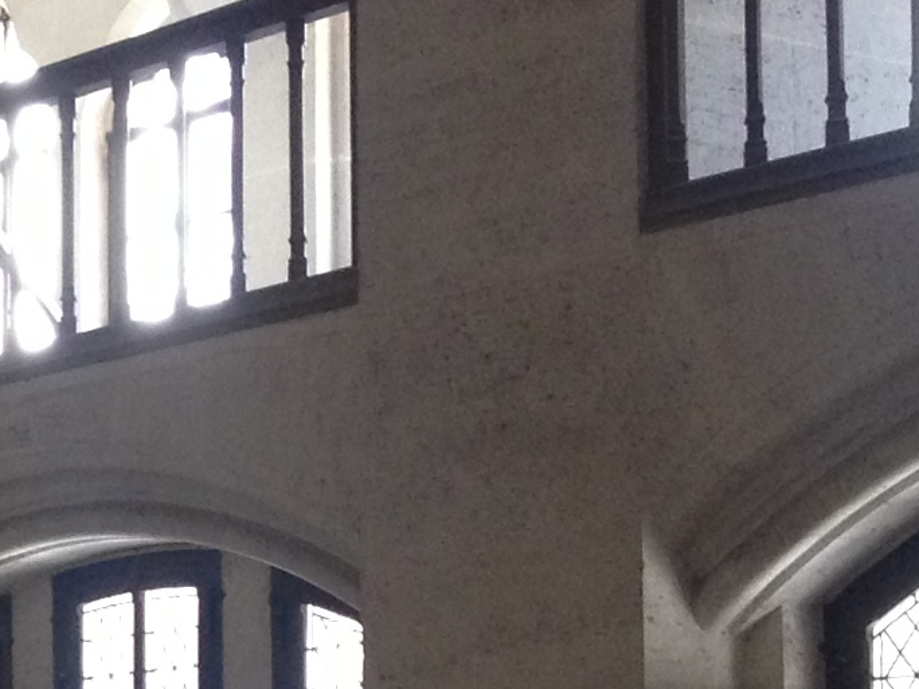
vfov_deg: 8.8
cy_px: 791
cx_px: -516
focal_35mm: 167
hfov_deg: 11.3
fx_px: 4434
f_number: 2.4
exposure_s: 1/20
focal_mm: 4.28
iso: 125
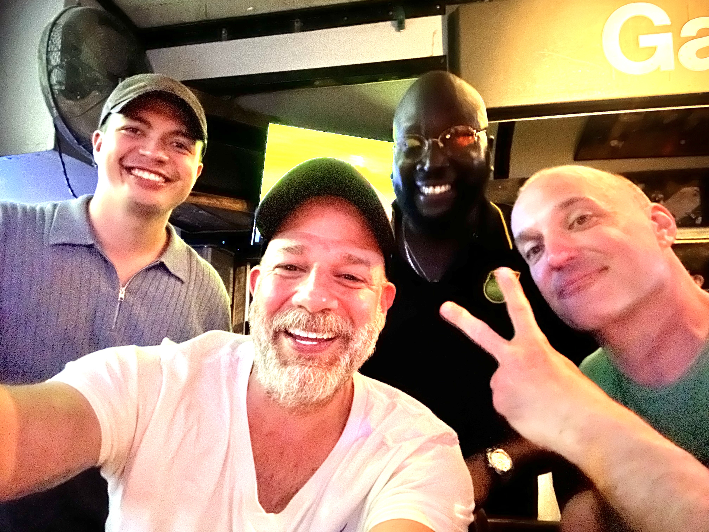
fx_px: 471
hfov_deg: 73.9
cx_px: 354
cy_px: 266
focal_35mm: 23
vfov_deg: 58.9
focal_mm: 2.69
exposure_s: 1/15
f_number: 1.9
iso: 3200
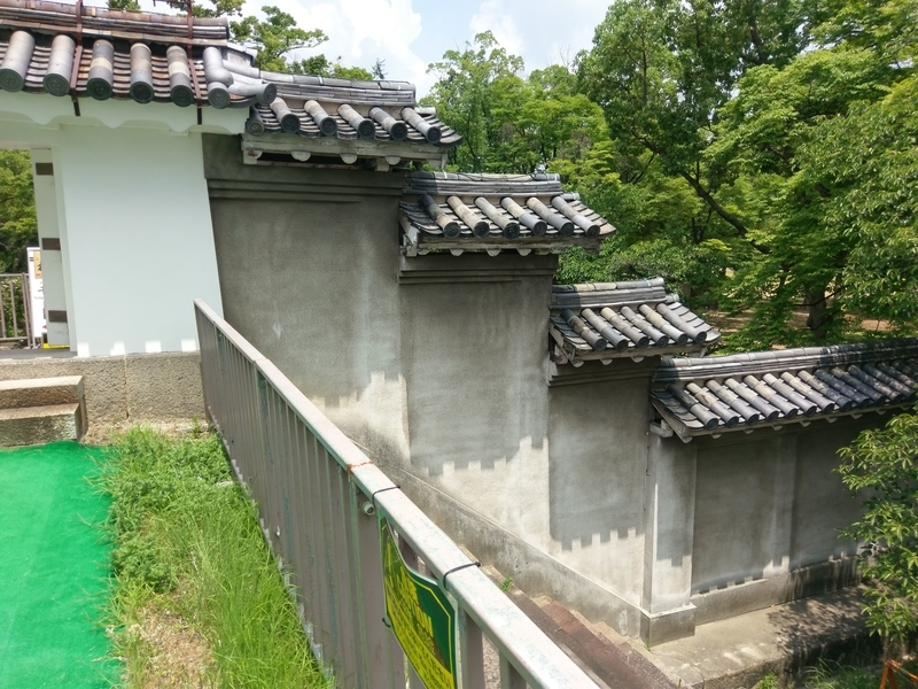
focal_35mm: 26
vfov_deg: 53.1
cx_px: 459
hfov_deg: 67.3
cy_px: 344
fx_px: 690
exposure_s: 1/1684
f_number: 1.8
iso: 100
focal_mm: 4.58
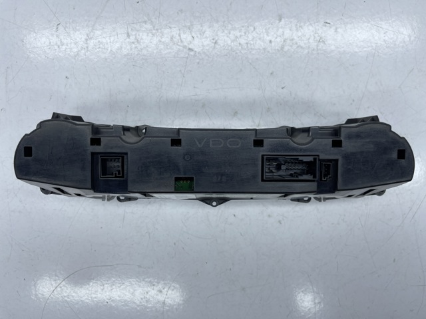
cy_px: 160
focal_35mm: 25
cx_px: 213
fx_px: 308
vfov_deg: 54.9
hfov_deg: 69.4
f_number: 1.6
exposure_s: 1/488
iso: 32
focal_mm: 5.1
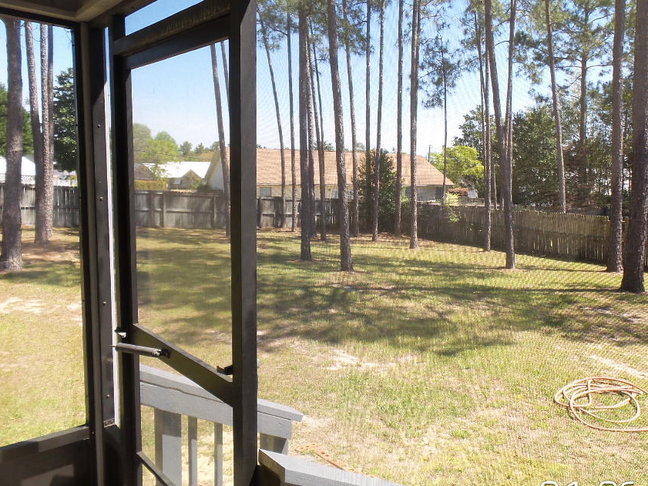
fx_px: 524
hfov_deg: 63.1
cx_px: 374
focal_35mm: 28
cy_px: 226
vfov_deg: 49.7
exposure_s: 1/250
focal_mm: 4.1
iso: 100
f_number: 3.5
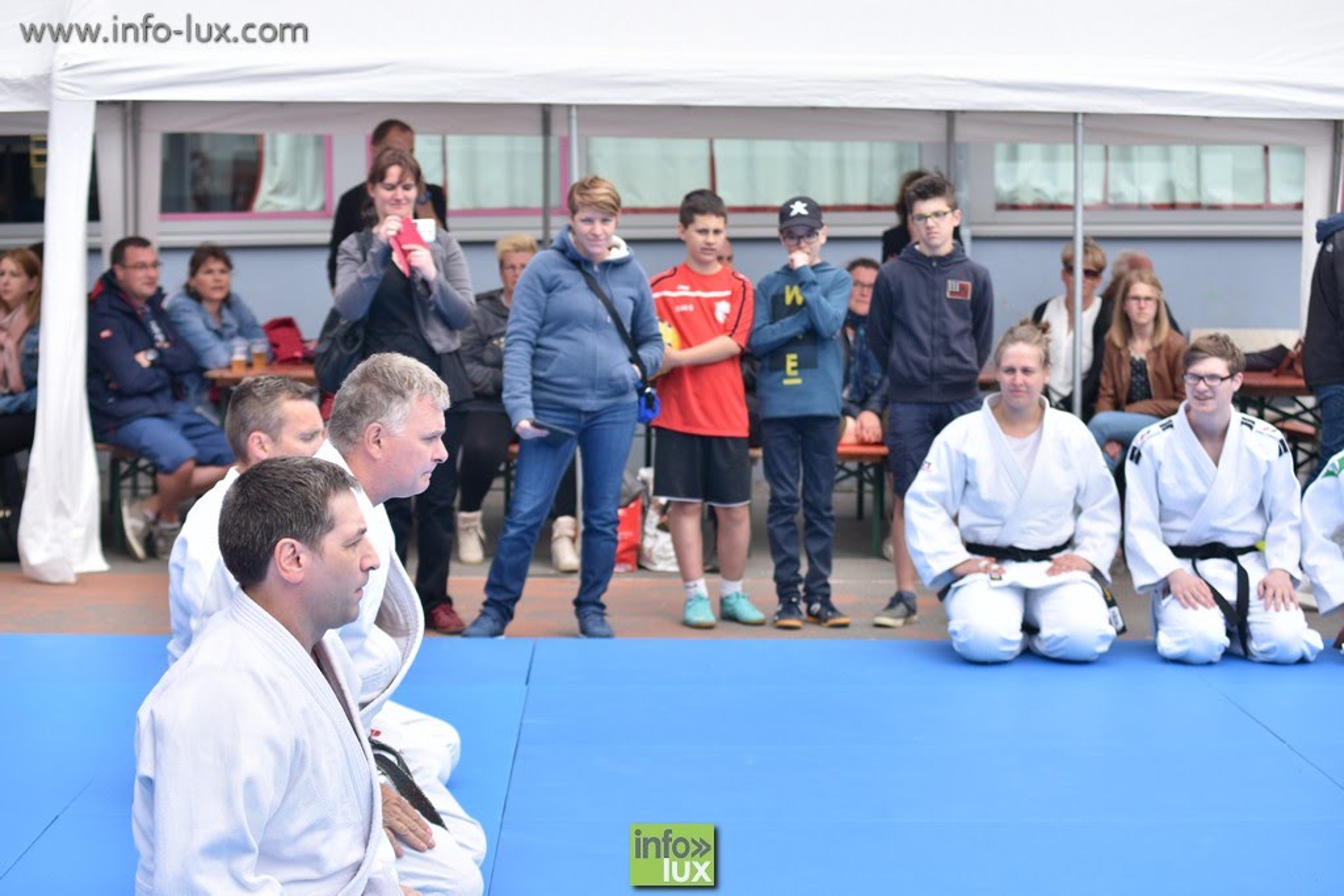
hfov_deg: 27.0
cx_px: 672
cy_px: 448
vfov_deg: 18.2
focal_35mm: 75
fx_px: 2800
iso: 100
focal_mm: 50
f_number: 3.2
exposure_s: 1/500
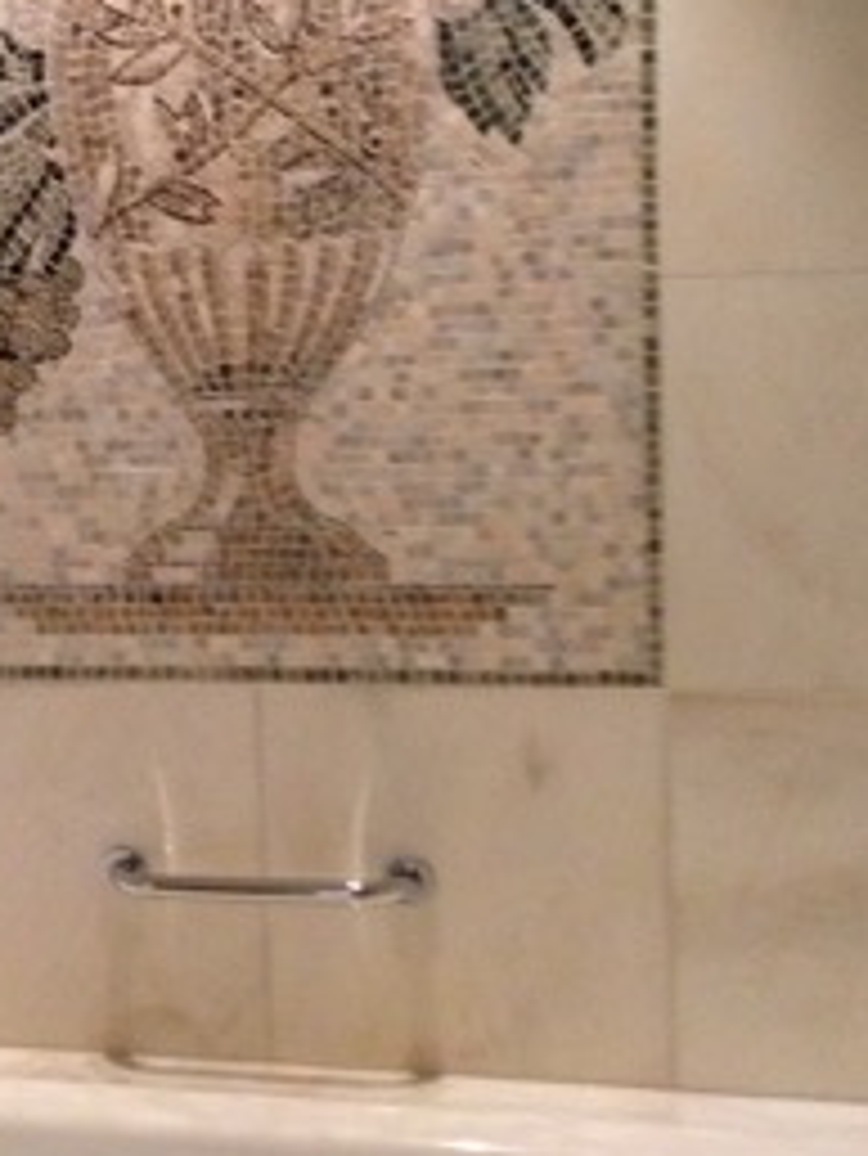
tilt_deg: -9.9
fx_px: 2906
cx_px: -121
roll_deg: +3.4
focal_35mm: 87
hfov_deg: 16.4
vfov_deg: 22.5
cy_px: 495
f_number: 2.4
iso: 250
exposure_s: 1/20
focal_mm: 4.28
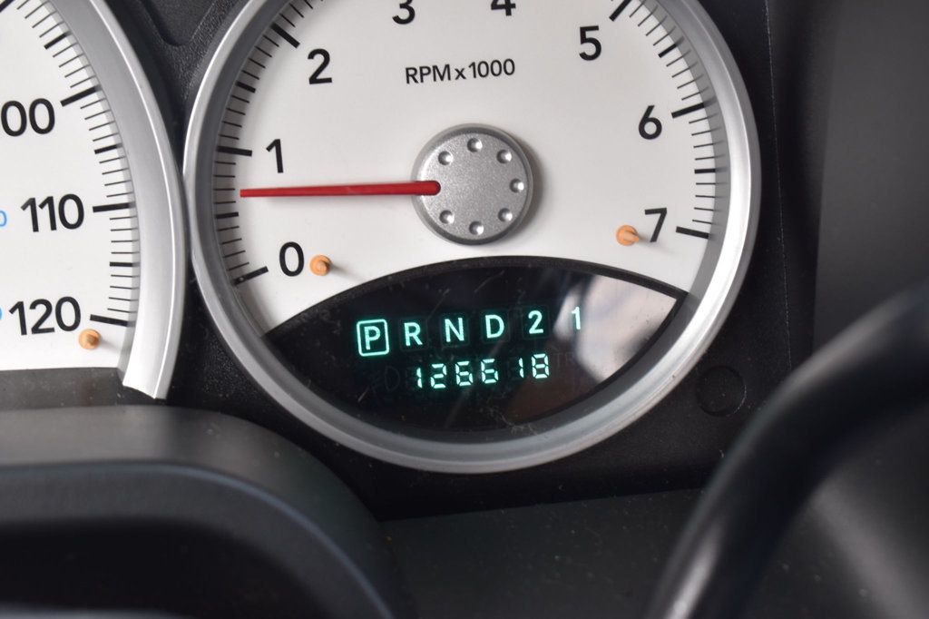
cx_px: 464
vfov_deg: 16.5
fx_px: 2128
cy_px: 310
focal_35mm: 82
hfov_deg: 24.6
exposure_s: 1/25
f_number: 7.1
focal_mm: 55
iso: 400
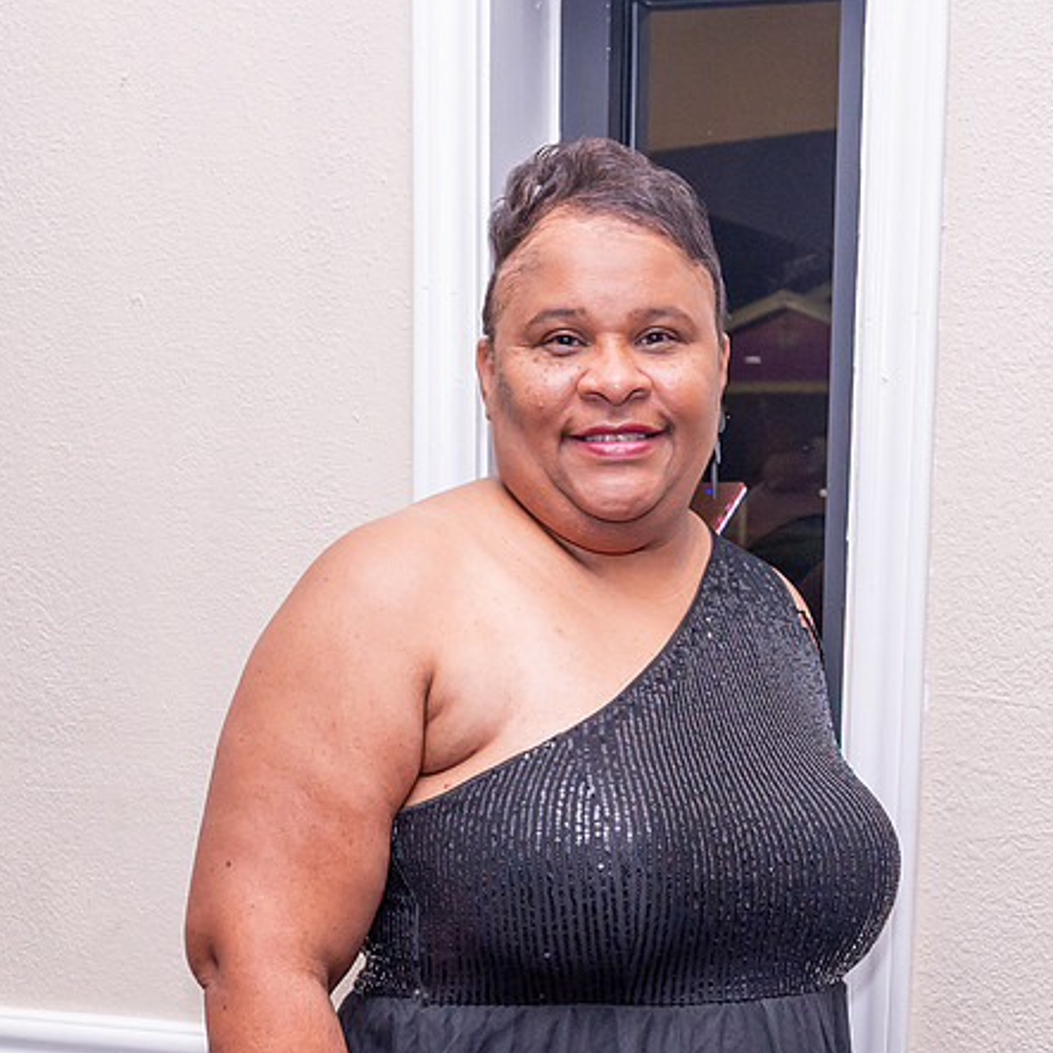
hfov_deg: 24.0
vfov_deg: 23.3
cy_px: 969
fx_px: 2478
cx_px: 534
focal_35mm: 72
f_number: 4.5
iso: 800
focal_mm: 24
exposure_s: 1/320
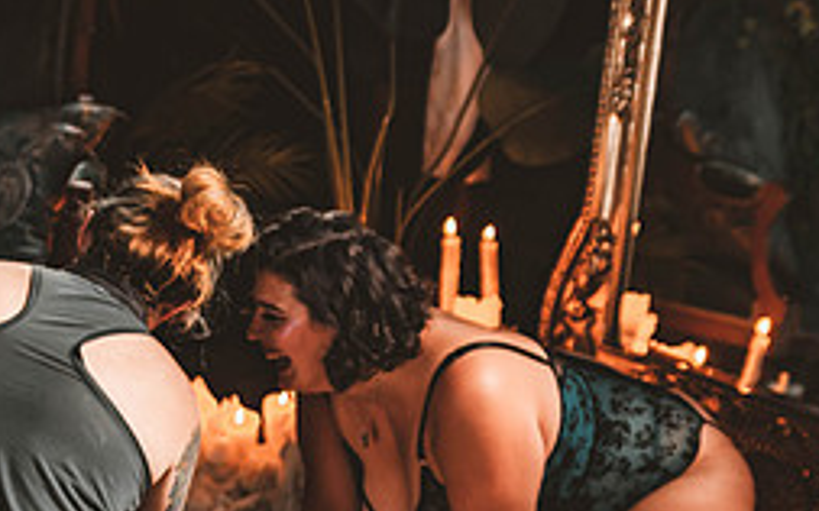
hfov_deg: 14.9
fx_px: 3124
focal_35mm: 140
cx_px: 298
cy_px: 545
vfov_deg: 9.3
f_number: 2.8
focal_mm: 60
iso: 800
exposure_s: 1/125
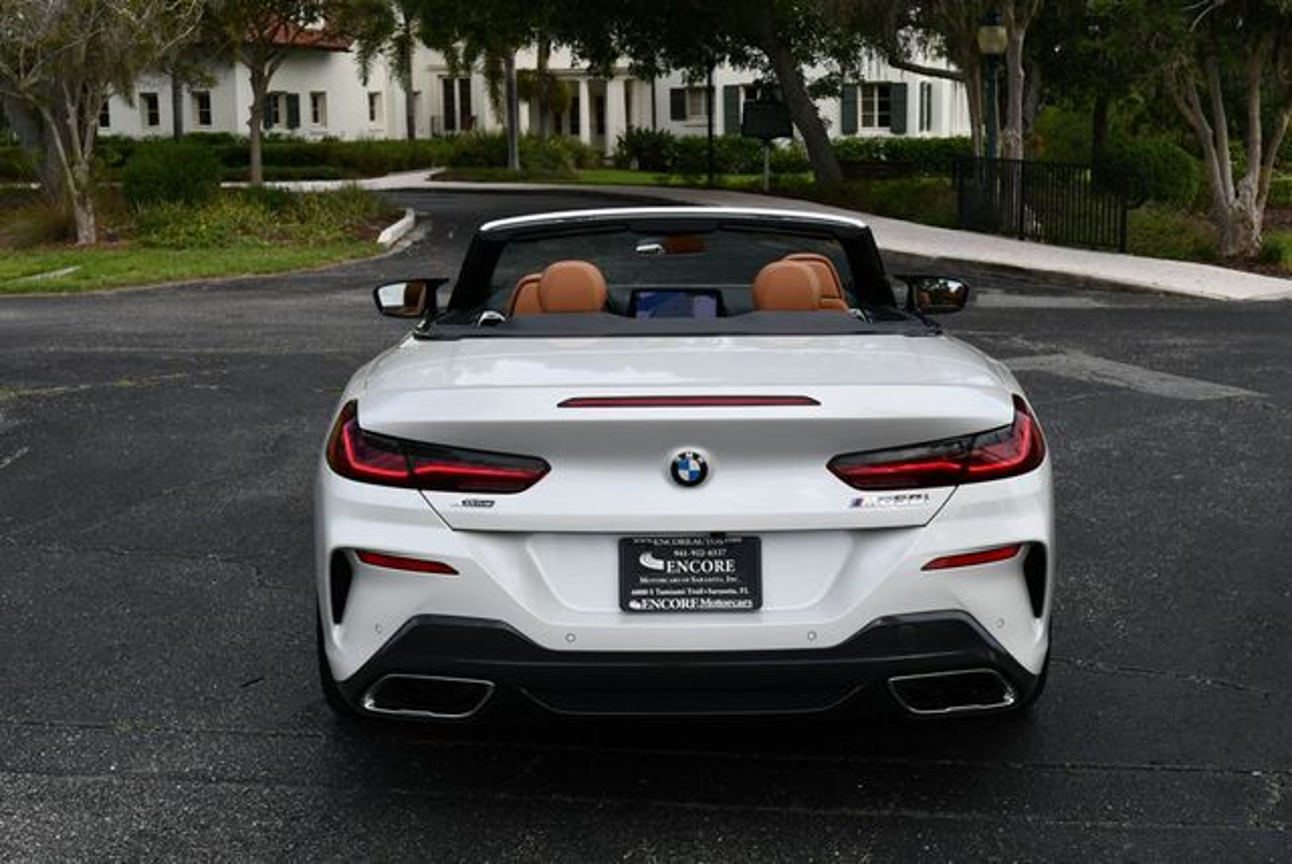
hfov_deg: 38.2
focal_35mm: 52
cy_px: 432
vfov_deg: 26.0
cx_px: 646
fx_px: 1868
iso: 140
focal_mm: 26
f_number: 8
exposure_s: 1/250
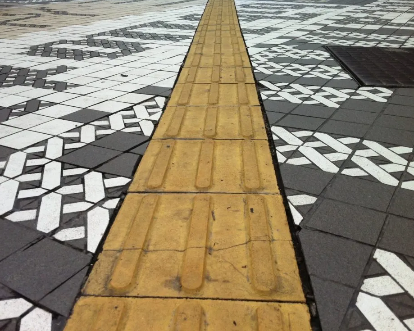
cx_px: 189
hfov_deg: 47.9
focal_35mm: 38
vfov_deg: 39.1
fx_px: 466
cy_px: 171
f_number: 2.8
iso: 80
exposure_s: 1/754
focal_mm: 3.85
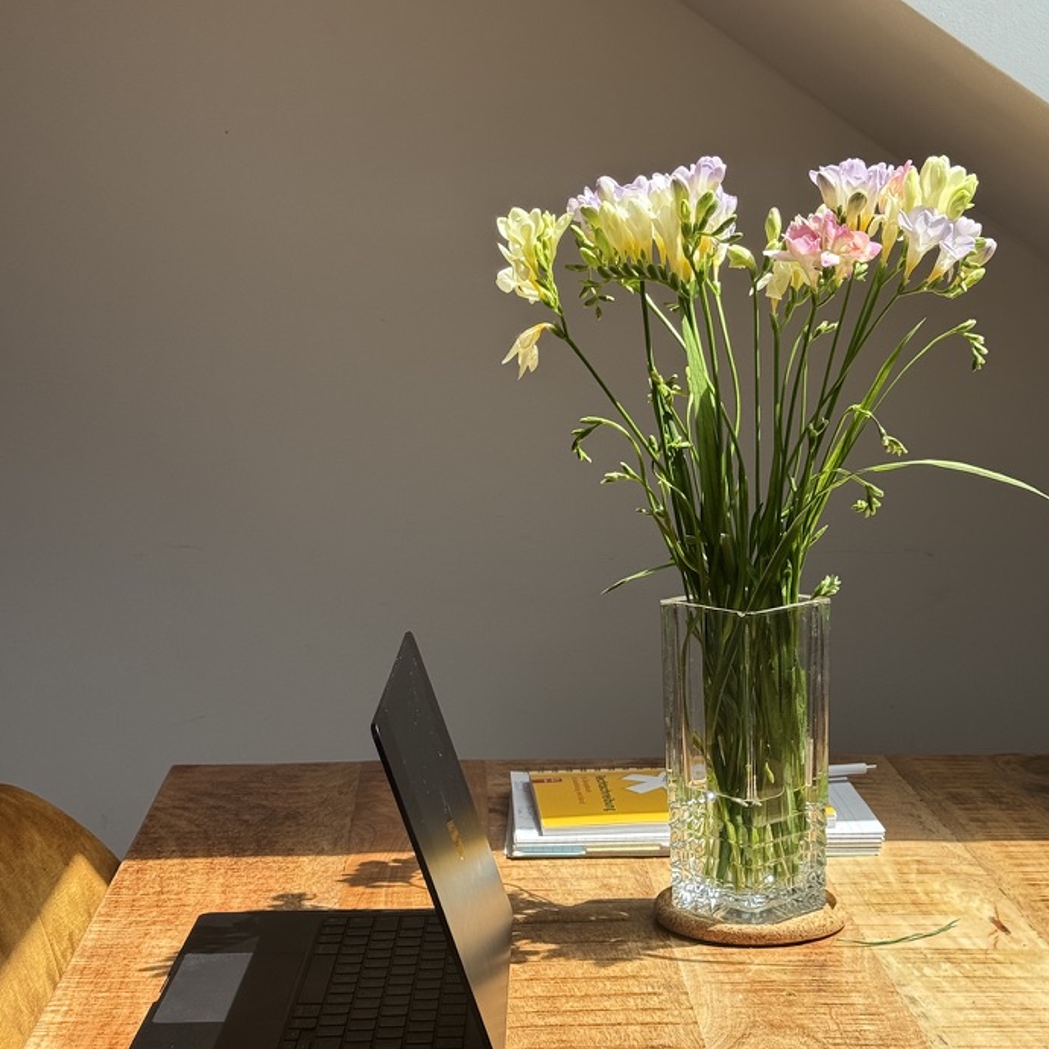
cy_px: 465
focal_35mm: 63
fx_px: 2160
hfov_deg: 27.3
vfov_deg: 27.3
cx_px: 540
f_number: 1.78
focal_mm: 6.76
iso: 64
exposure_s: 1/926
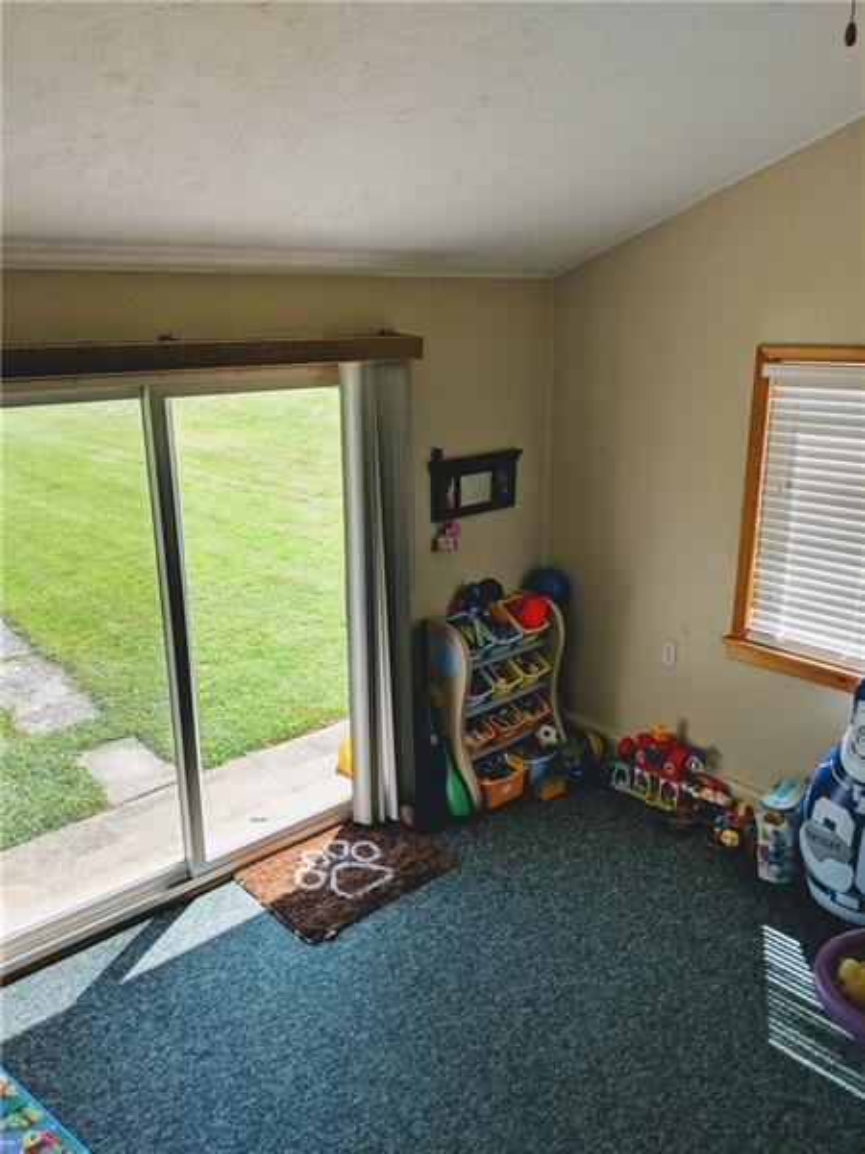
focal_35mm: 27
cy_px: 577
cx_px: 432
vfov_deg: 65.3
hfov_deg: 51.4
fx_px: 900
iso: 50
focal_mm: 4.44
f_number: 1.8
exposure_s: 1/1215
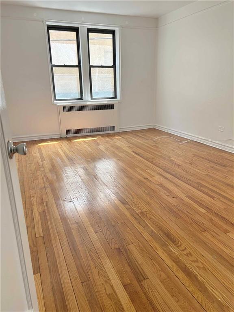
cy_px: 156
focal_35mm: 26
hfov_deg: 53.1
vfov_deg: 67.3
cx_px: 117
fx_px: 234
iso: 64
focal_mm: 5.7
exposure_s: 1/121
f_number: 1.5
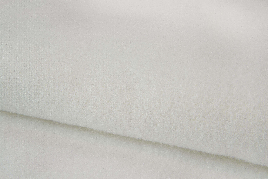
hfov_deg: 53.1
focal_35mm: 36
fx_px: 268
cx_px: 134
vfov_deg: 36.9
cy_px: 90
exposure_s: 1/4
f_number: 25
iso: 100
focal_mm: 24
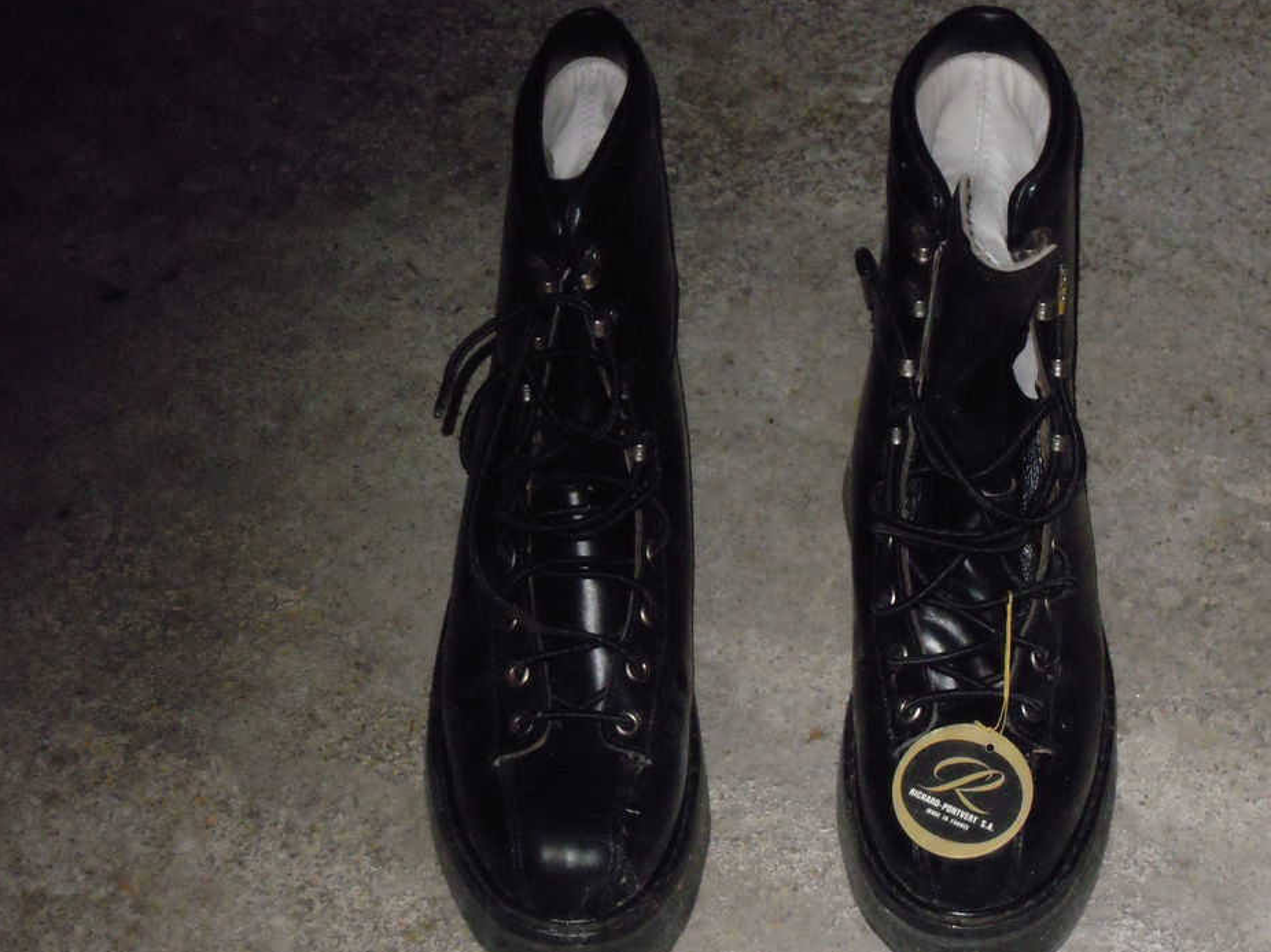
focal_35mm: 108
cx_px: 684
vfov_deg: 13.7
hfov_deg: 18.2
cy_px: 499
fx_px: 3964
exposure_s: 1/250
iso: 1600
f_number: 5.4
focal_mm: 17.9
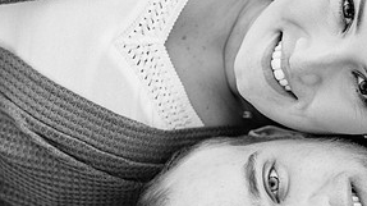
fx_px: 1196
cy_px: 141
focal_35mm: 123
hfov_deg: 17.2
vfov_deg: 9.8
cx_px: 334
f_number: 2.8
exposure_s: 1/200
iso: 200
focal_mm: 58
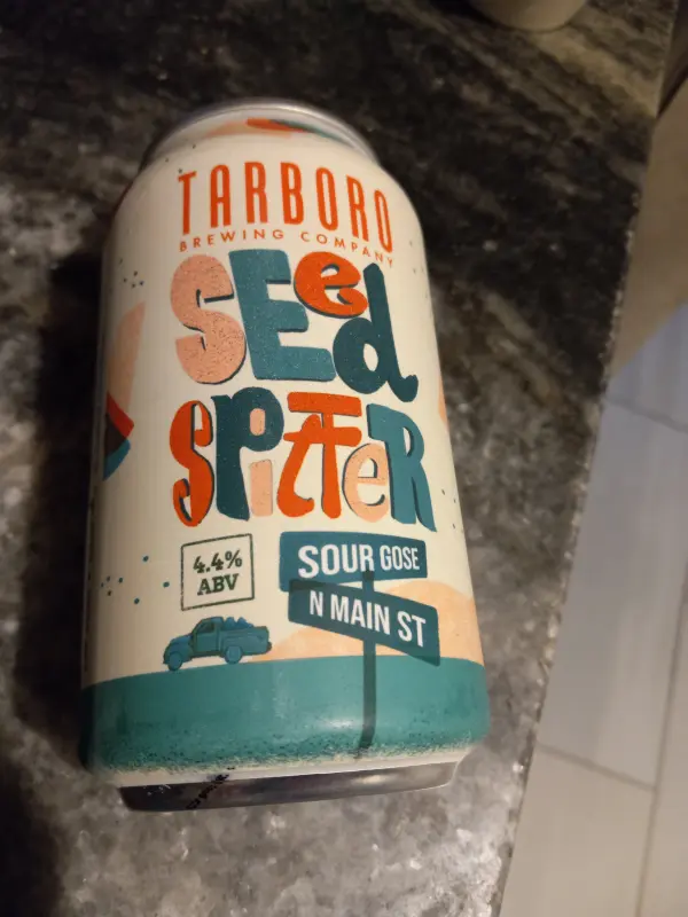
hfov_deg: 51.4
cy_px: 458
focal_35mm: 27
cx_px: 344
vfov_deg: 65.3
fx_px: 716
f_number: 1.8
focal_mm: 3.94
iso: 320
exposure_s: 1/60
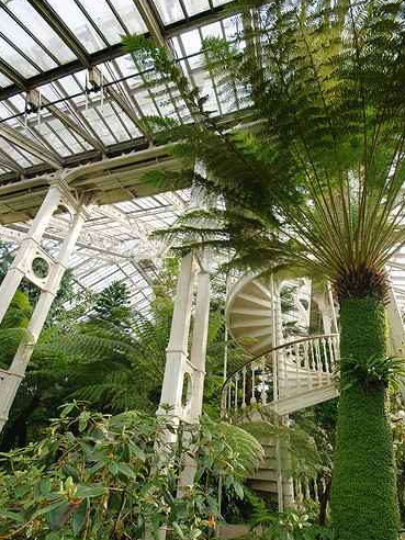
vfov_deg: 90.3
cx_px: 210
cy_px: 313
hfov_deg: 74.7
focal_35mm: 17
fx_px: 265
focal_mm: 10
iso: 200
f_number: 8
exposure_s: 1/60
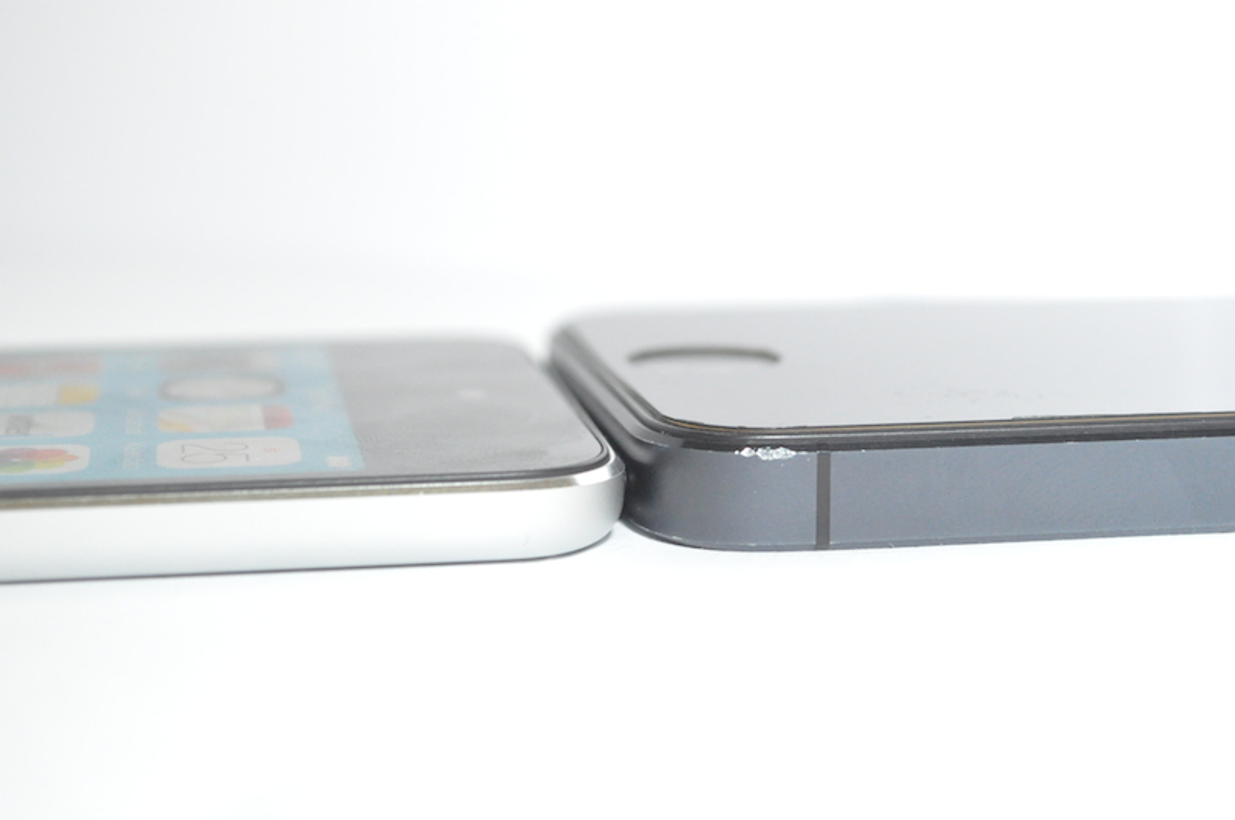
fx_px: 2826
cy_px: 410
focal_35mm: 82
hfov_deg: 24.7
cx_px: 618
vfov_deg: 16.5
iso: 4000
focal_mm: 55
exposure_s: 1/60
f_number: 9
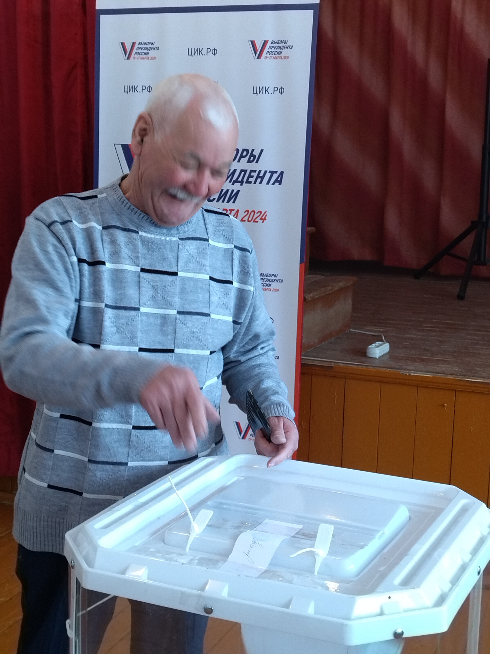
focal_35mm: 27
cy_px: 327
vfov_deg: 65.3
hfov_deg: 51.4
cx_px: 245
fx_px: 510
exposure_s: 1/33
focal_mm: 4.74
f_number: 1.79
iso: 185
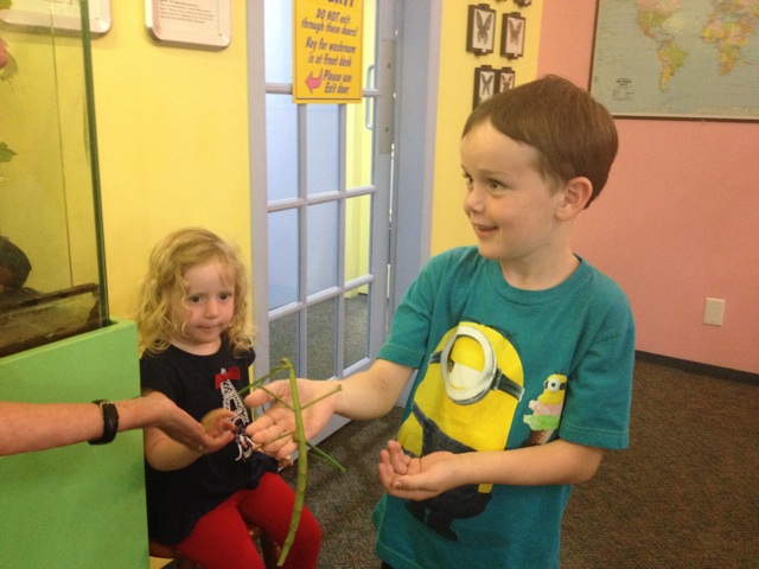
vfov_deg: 40.7
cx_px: 380
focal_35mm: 35
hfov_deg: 52.6
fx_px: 767
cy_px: 284
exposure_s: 1/20
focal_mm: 4.28
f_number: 2.4
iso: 400
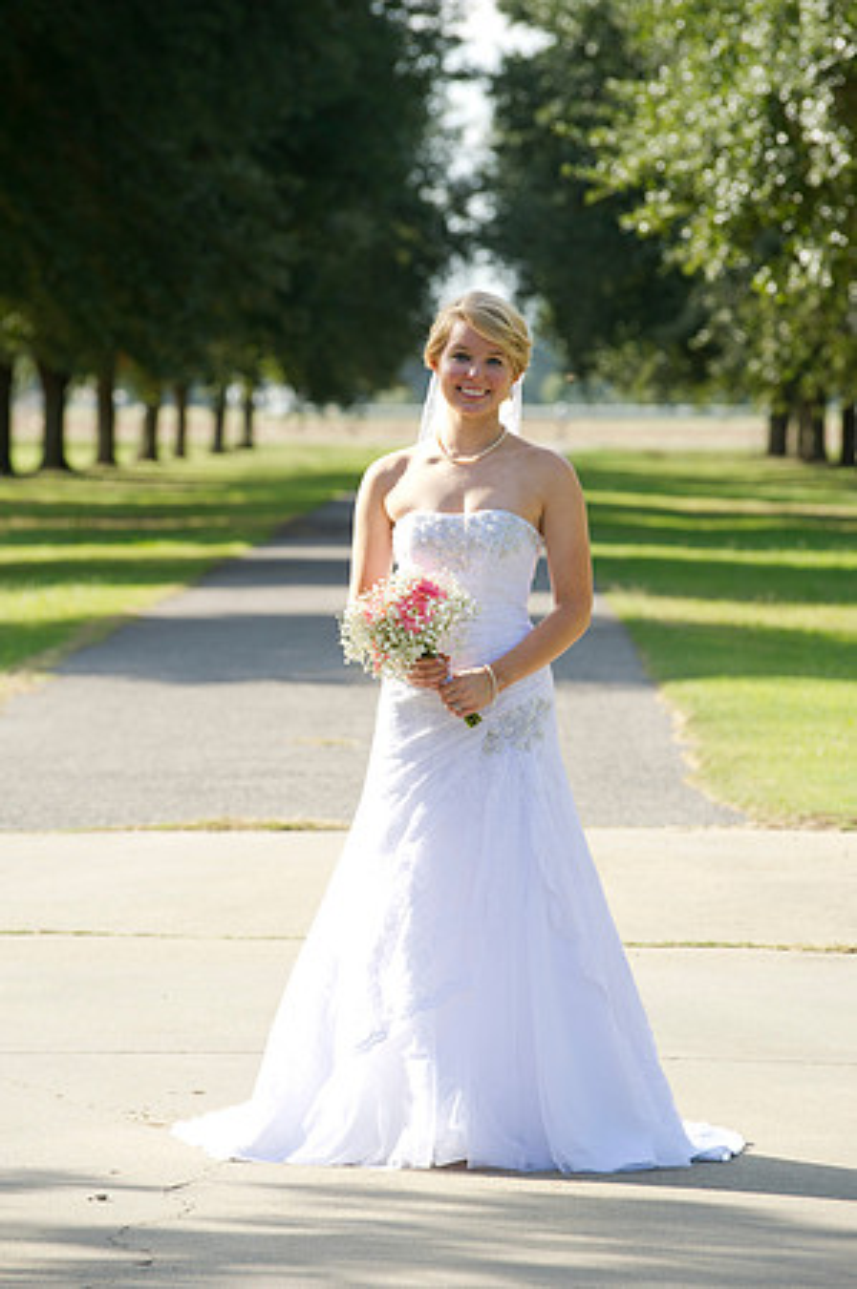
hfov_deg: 6.9
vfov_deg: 10.3
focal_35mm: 200
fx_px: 7158
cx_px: 428
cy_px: 644
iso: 250
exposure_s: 1/200
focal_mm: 200
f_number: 5.6
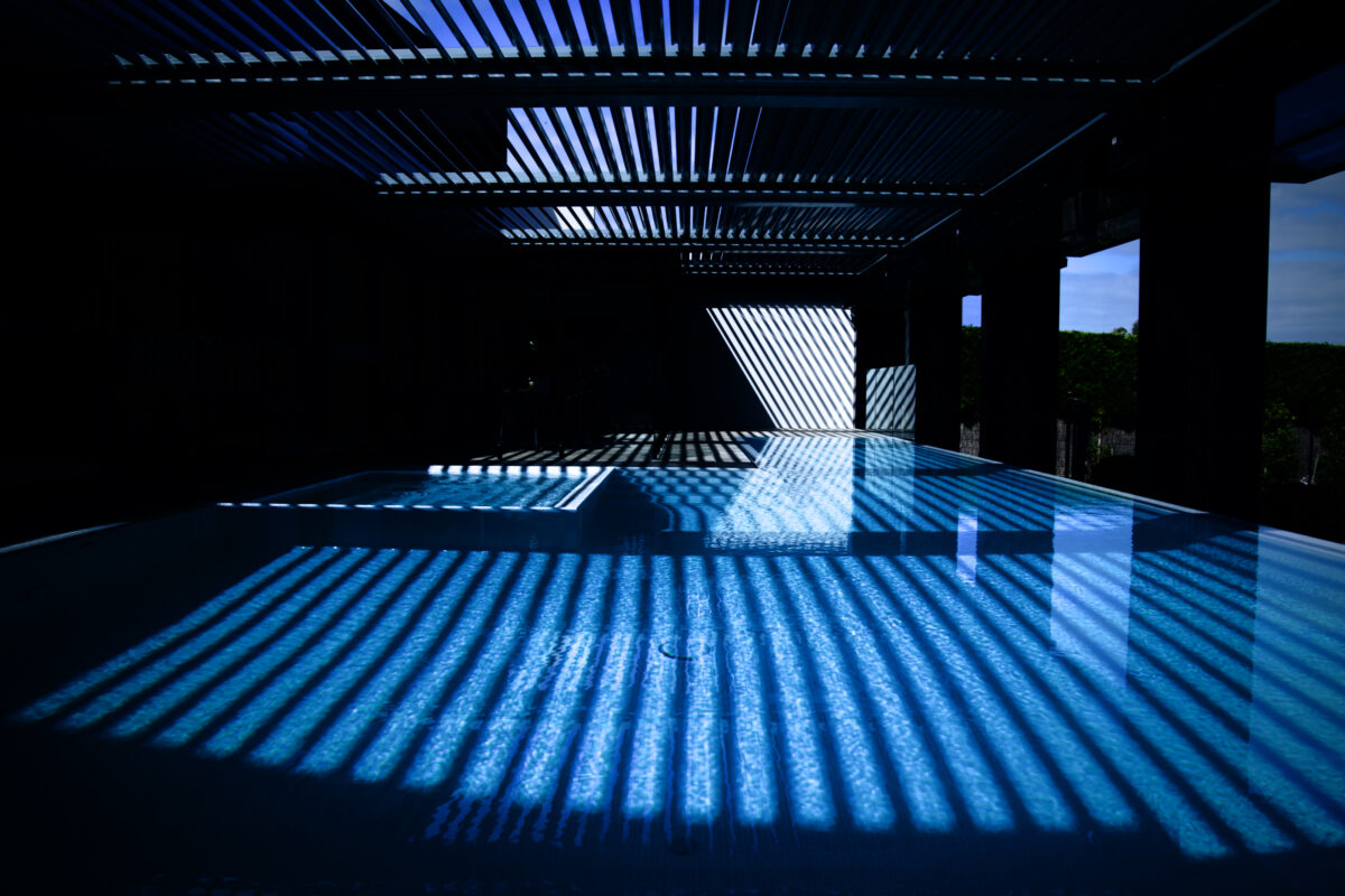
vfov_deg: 53.1
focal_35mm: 24
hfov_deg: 73.7
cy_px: 448
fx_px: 897
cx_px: 672
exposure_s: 1/500
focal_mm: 24
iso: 320
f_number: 6.3
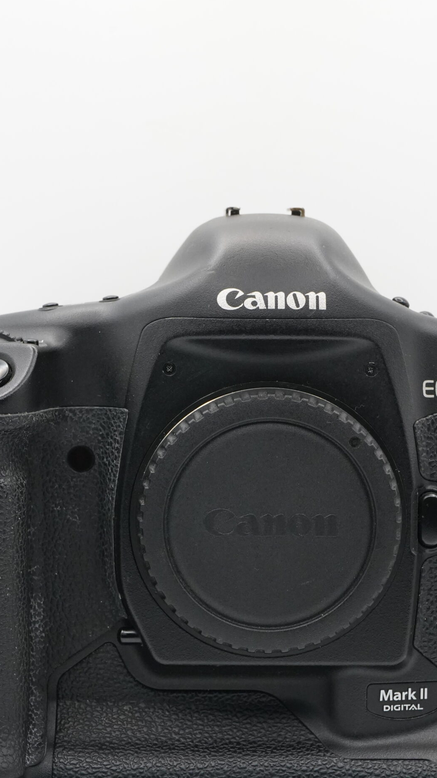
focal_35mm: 91
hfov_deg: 13.3
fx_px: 1875
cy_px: 444
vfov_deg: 23.4
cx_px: 181
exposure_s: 1/125
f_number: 11
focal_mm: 63
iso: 4000
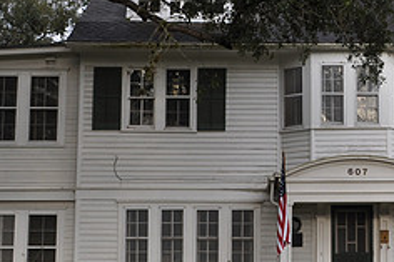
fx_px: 886
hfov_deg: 24.6
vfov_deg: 16.8
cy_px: 131
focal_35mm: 81
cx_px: 321
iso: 200
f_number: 7.1
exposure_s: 1/50
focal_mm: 22
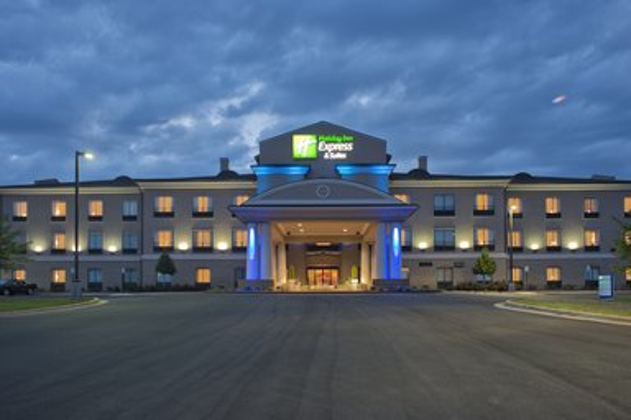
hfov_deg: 73.7
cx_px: 316
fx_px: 421
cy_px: 210
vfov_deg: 53.1
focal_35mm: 24
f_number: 8
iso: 200
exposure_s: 1
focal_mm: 24
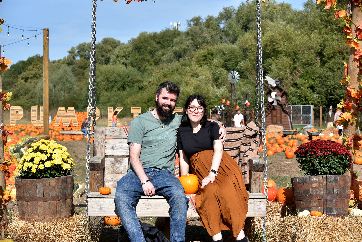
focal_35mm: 70
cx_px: 181
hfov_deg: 28.8
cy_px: 121
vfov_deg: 19.5
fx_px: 704
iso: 640
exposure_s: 1/1600
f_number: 9
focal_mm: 70
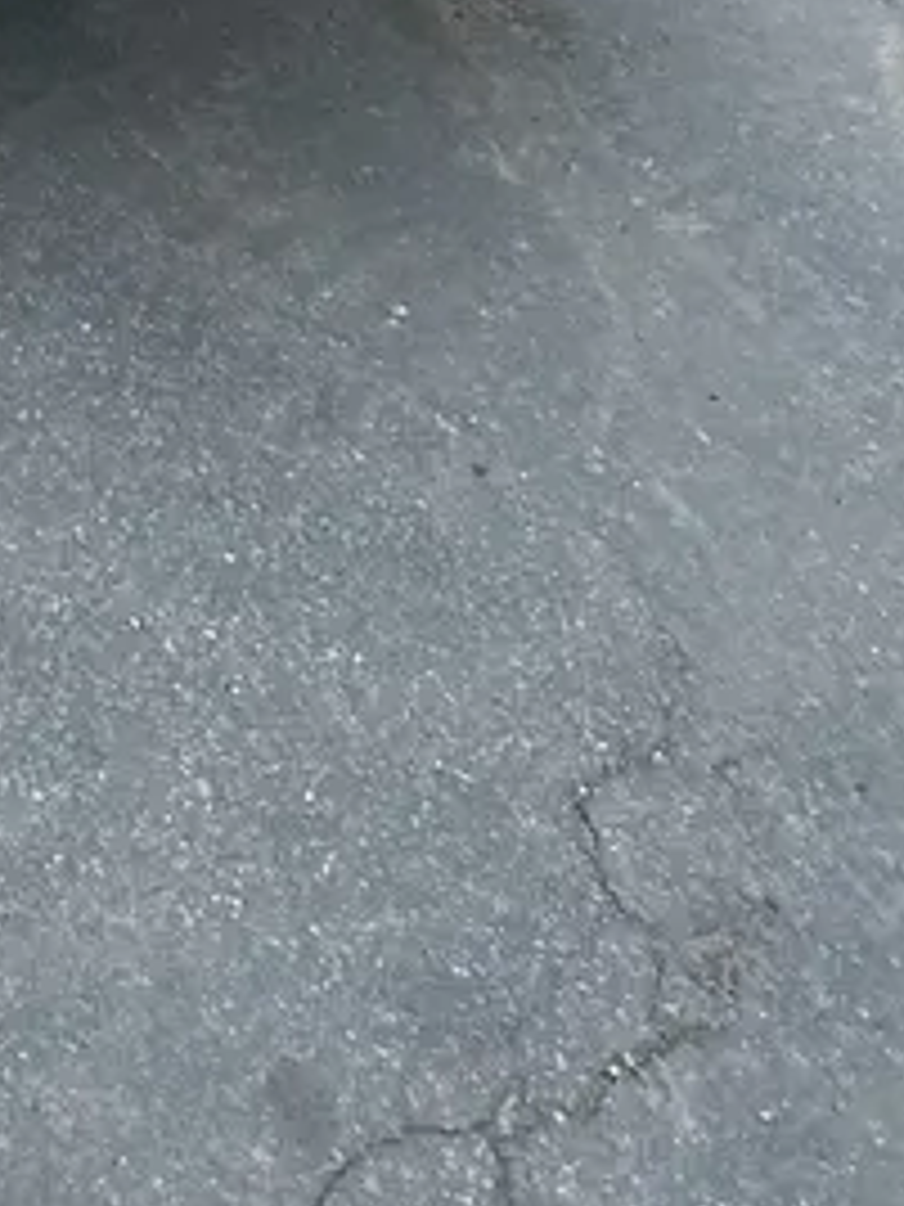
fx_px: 2472
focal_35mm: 71
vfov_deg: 23.8
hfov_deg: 19.1
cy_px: -398
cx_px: -288
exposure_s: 1/40
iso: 640
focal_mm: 5.7
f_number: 1.5
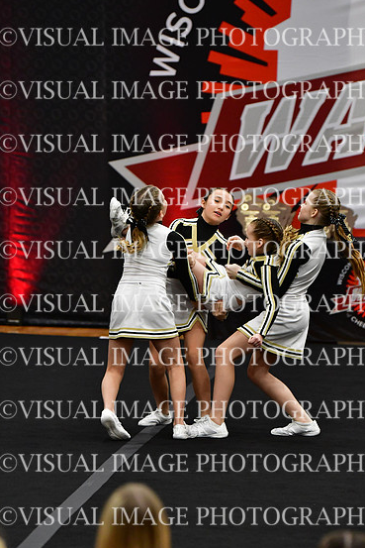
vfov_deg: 8.7
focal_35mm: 236
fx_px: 3587
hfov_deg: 5.8
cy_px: 276
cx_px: 189
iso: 4000
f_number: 2.8
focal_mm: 150
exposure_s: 1/800
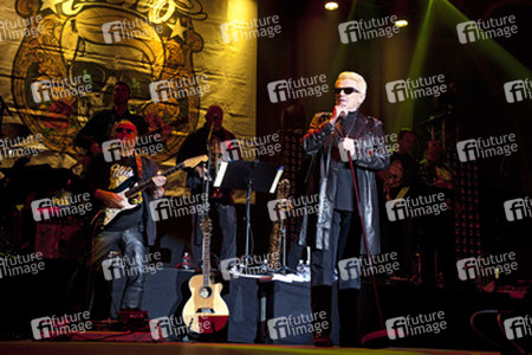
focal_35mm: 50
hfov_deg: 39.6
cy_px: 178
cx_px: 266
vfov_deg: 27.0
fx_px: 739
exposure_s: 1/250
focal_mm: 50
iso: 1600
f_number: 3.5
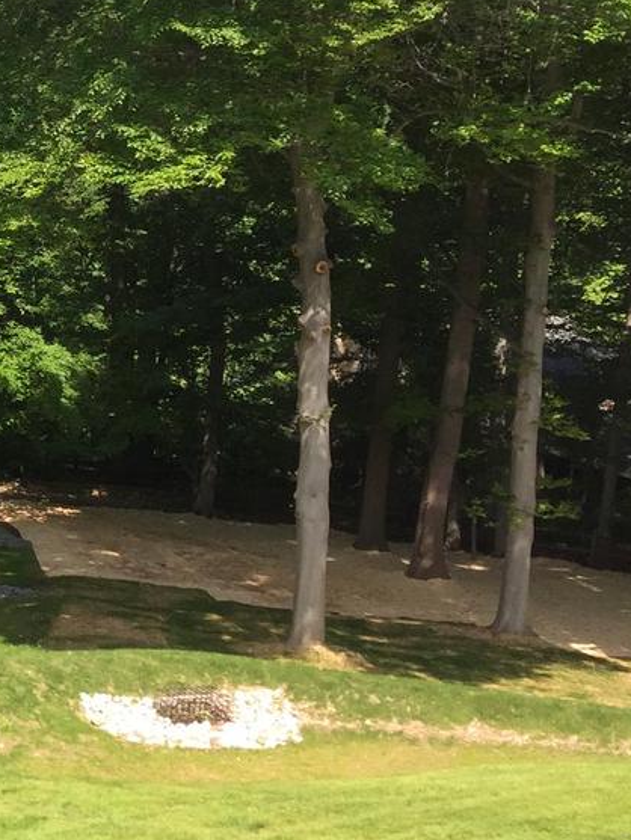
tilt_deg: -9.6
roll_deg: -2.3
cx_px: -418
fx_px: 1822
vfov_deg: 25.7
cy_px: 219
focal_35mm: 75
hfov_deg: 17.0
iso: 32
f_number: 2.2
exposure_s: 1/608
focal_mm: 4.15
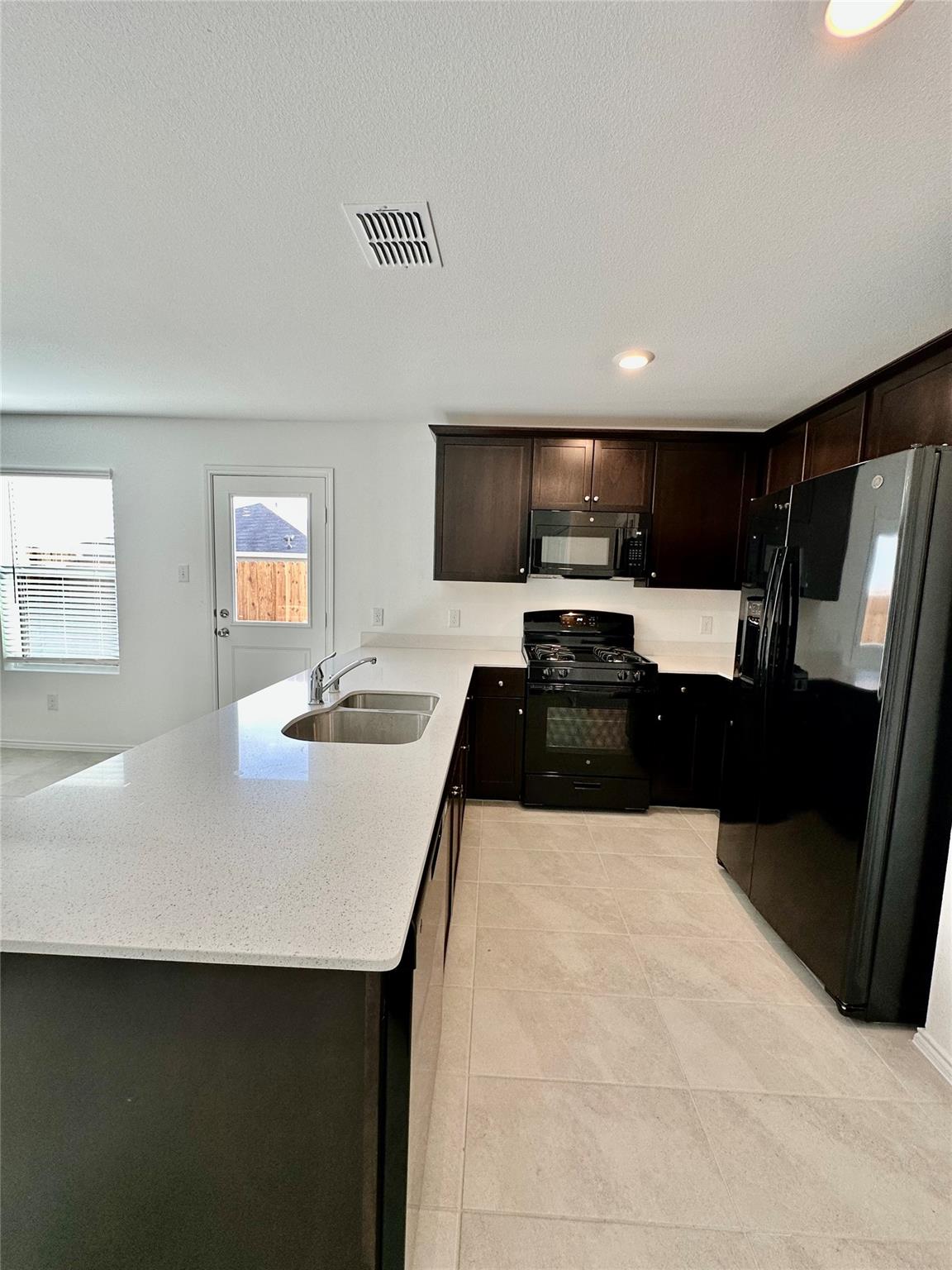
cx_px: 476
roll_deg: -1.8
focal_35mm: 14
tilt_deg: -5.1
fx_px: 513
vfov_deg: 102.1
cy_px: 635
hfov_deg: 85.7
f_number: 2.2
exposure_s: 1/120
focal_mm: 2.22
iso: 80
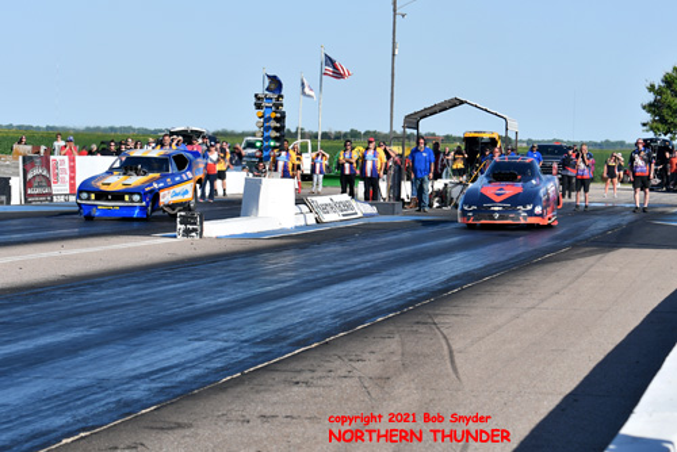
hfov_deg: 14.6
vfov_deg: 9.8
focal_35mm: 140
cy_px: 226
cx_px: 338
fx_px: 2634
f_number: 5.6
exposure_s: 1/1250
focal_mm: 70
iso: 160
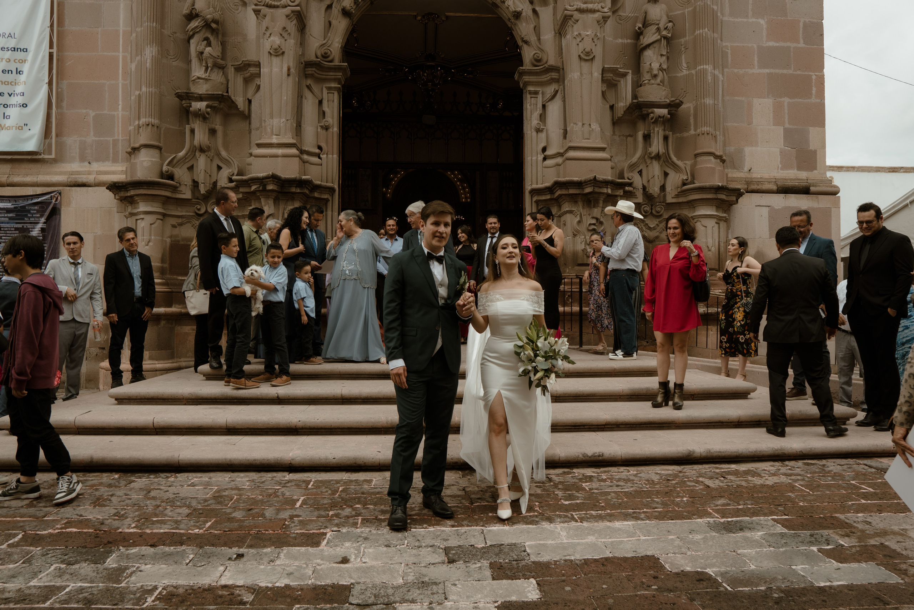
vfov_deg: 53.1
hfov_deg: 73.7
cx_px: 457
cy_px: 305
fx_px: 610
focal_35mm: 24
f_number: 4.5
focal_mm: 16
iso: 100
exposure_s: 1/250
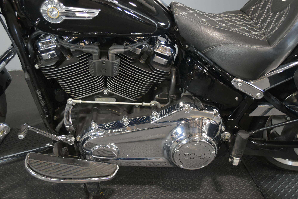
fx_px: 298
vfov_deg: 36.9
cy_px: 100
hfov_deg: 53.1
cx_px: 149
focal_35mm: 36
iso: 1600
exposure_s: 1/30
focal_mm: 24
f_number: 4
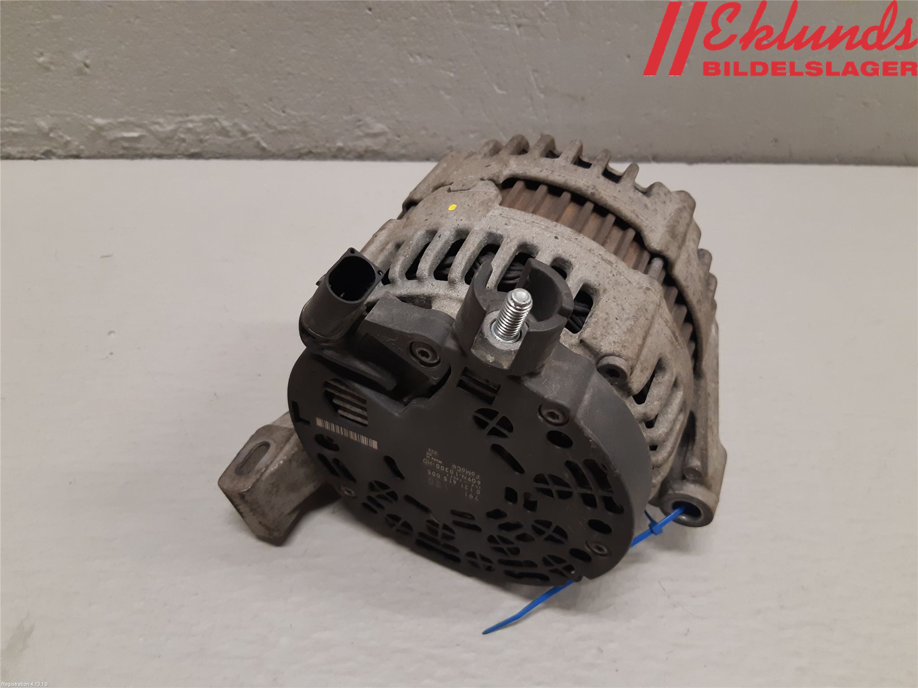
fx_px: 690
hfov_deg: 67.3
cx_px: 459
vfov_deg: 53.1
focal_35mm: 26
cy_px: 344
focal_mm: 3.93
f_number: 1.7
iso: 160
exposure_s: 1/50
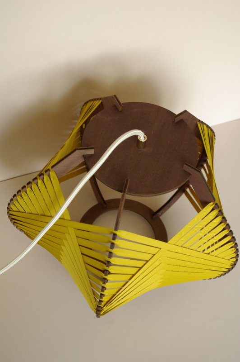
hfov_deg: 25.7
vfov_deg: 37.9
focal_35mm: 52
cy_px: 181
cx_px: 120
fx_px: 526
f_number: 5.6
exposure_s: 1/30
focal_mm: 35
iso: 800
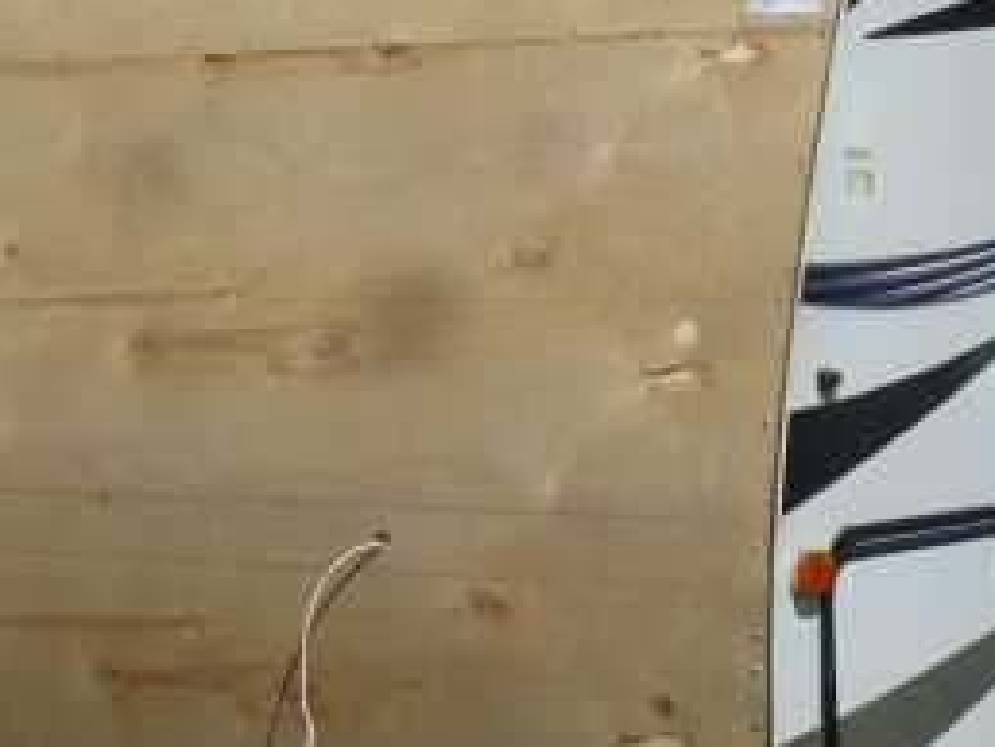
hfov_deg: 19.2
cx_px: 298
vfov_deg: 14.2
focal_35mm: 102
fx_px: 2933
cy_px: -74
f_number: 3.9
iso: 100
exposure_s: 1/2000
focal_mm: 7.4
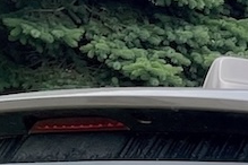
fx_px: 1192
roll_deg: +1.3
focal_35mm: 173
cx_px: 493
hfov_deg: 10.9
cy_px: 535
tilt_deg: -13.4
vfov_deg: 6.9
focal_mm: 4.2
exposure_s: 1/1261
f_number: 1.6
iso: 32
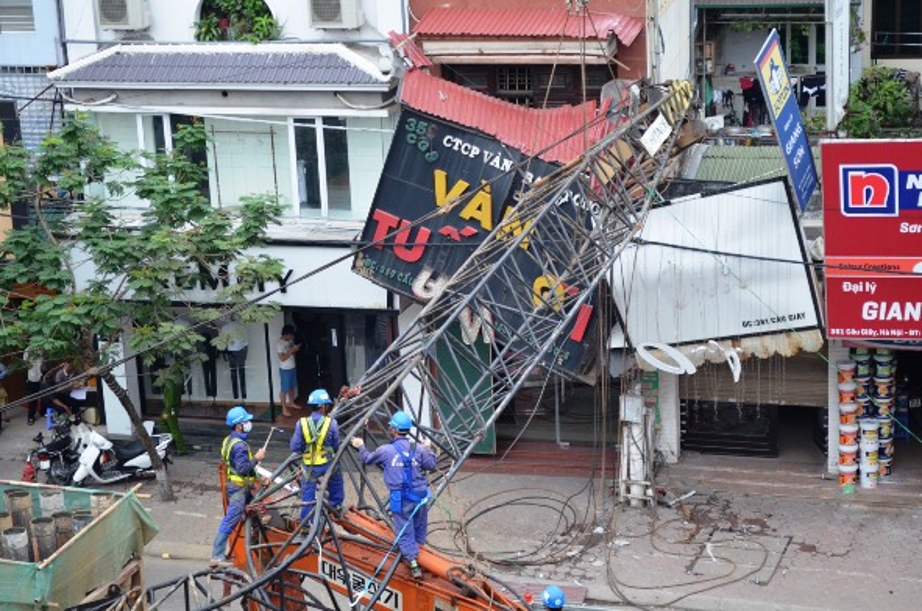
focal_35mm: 82
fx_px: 2109
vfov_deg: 16.5
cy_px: 306
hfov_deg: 24.7
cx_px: 461
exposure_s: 1/80
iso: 800
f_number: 5.6
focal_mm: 55
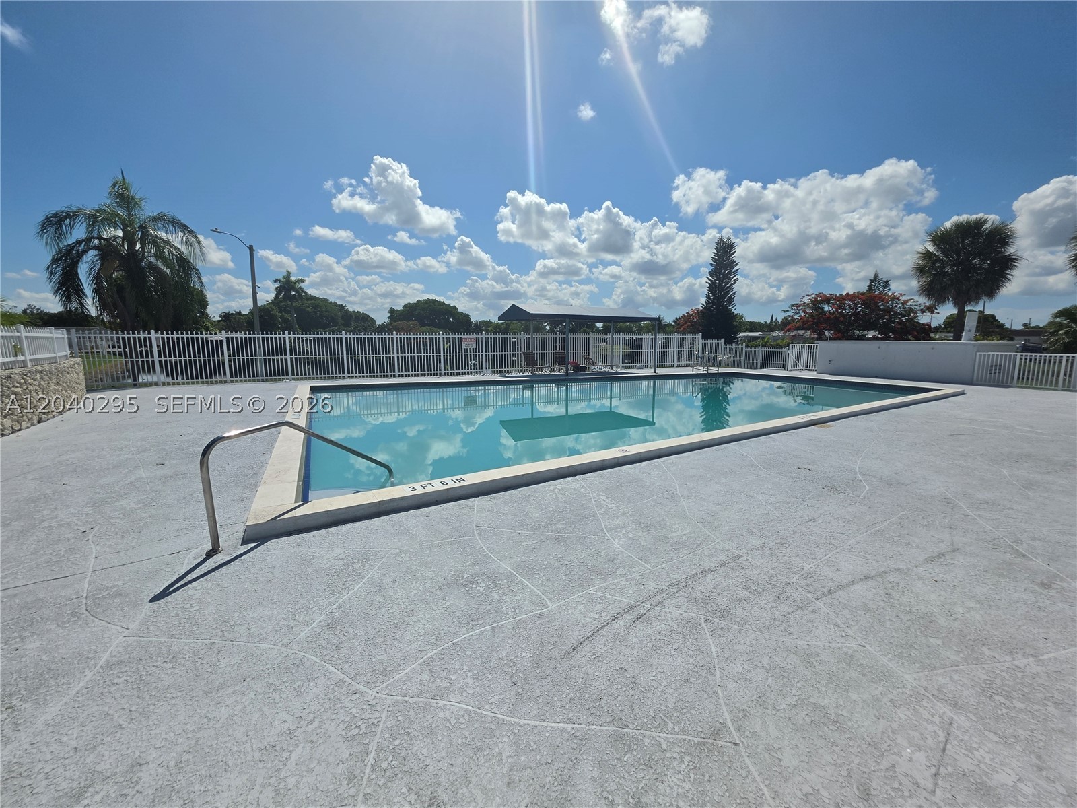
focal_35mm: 13
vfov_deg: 89.9
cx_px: 538
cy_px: 404
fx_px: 404
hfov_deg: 106.2
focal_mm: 2.2
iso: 32
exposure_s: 1/5747
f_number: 1.9
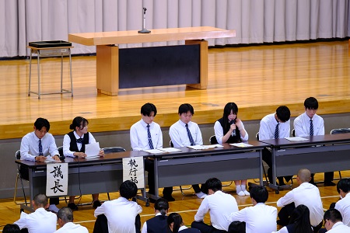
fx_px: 1964
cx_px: 175
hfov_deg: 10.2
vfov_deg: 6.8
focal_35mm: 202
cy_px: 116
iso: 400
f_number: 2.8
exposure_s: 1/30
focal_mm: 134.4
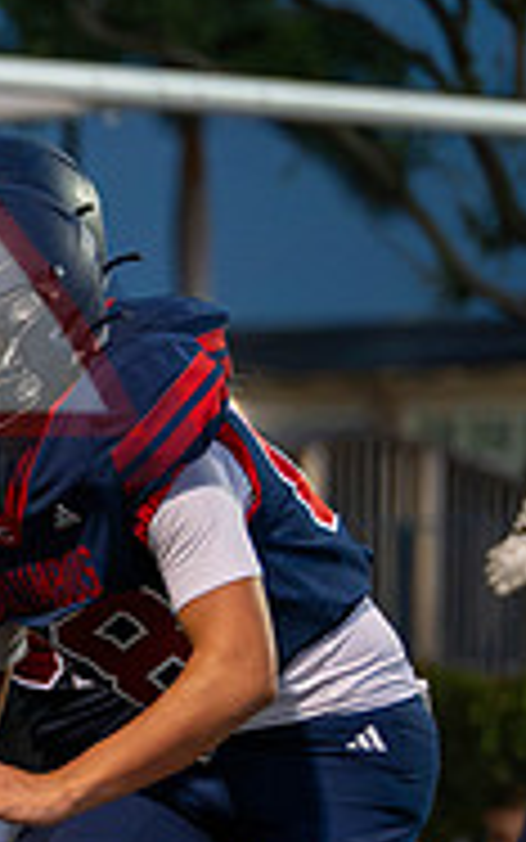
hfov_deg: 3.0
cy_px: 786
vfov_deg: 4.9
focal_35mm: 432
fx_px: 9901
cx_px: -952
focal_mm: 120
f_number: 2.8
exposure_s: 1/1000
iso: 7200
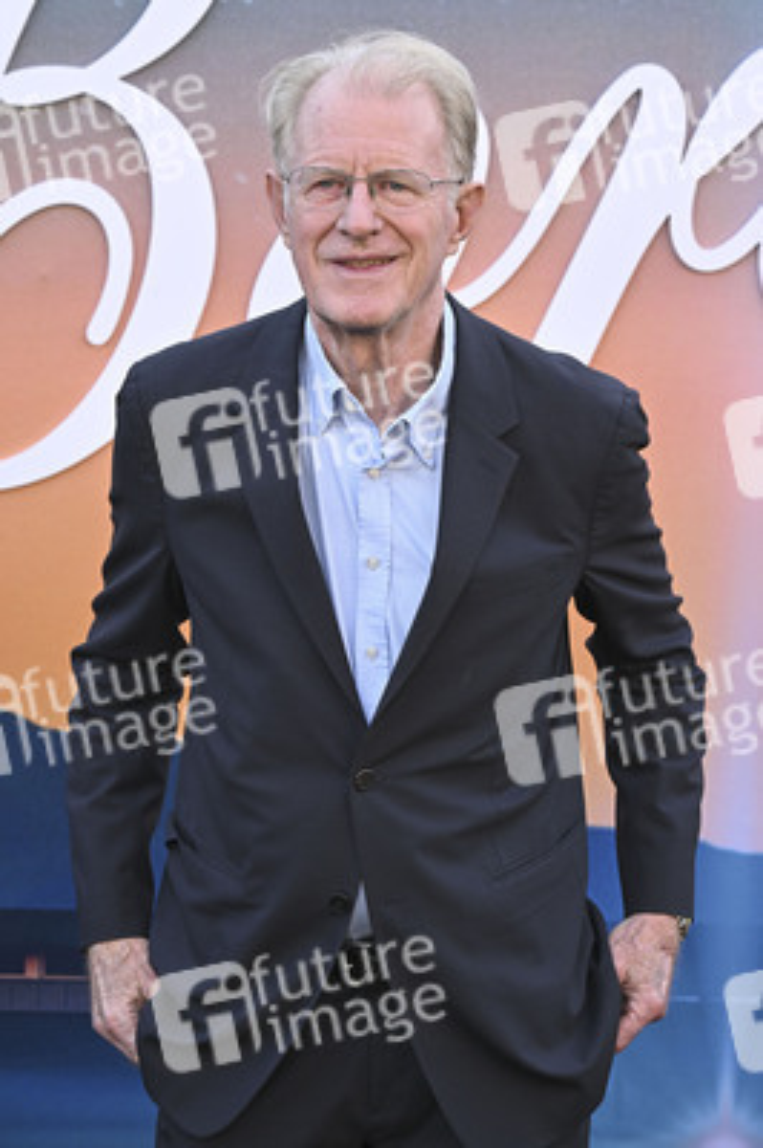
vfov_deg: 26.0
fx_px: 2484
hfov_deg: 17.5
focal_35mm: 78
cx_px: 382
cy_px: 574
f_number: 7.1
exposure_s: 1/320
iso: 800
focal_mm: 78
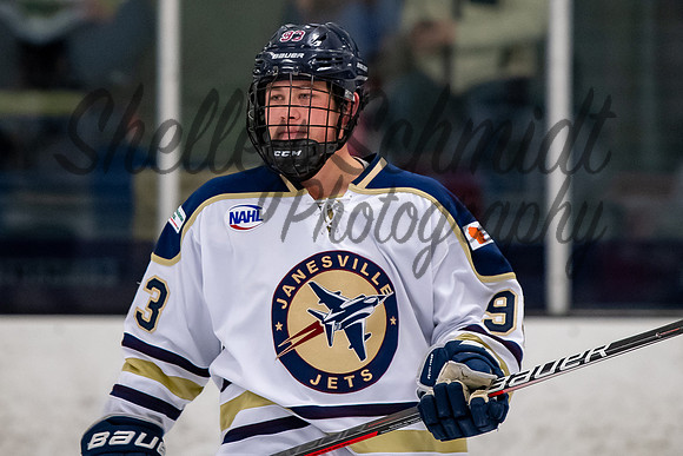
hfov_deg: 4.5
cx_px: 304
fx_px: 8697
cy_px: 124
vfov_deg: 3.0
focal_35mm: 458
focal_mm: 200
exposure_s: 1/800
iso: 2500
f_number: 3.2
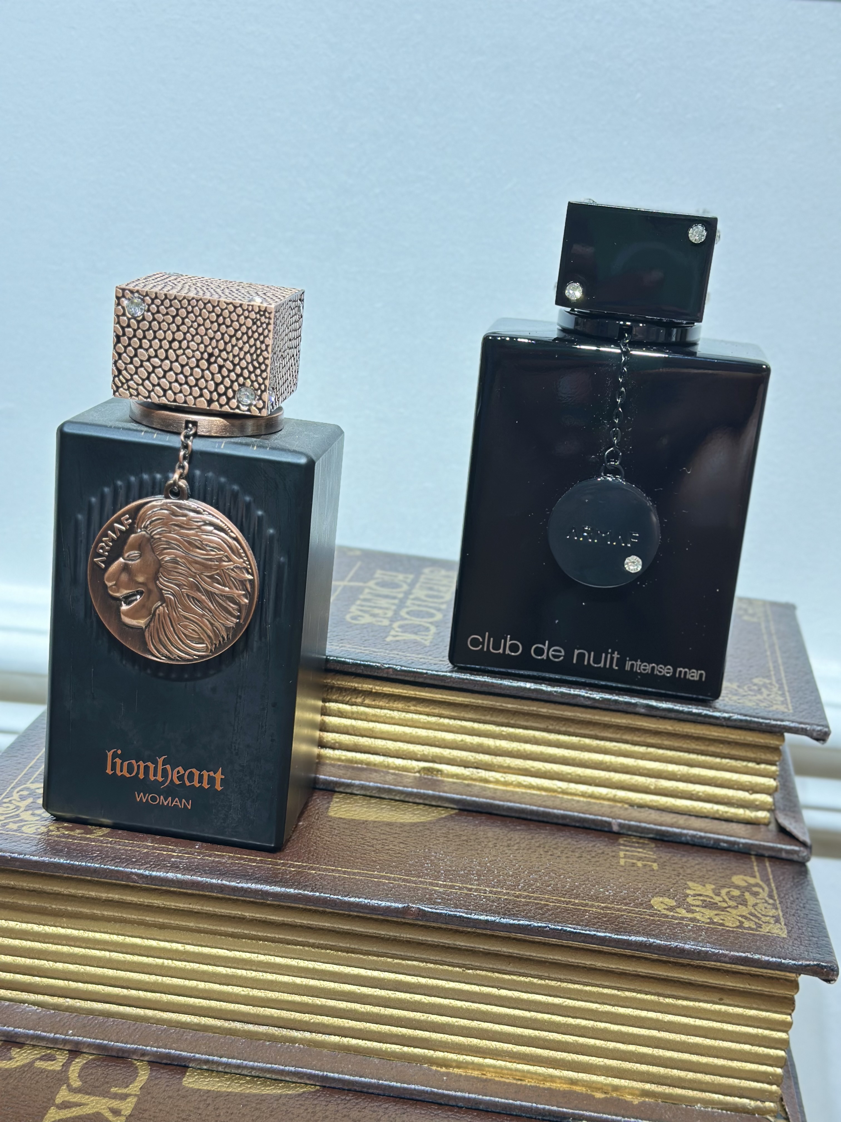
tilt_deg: -15.8
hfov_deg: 30.3
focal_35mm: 48
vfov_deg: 39.7
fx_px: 1555
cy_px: 561
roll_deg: -5.7
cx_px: 420
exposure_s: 1/227
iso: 80
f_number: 1.78
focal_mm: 6.86
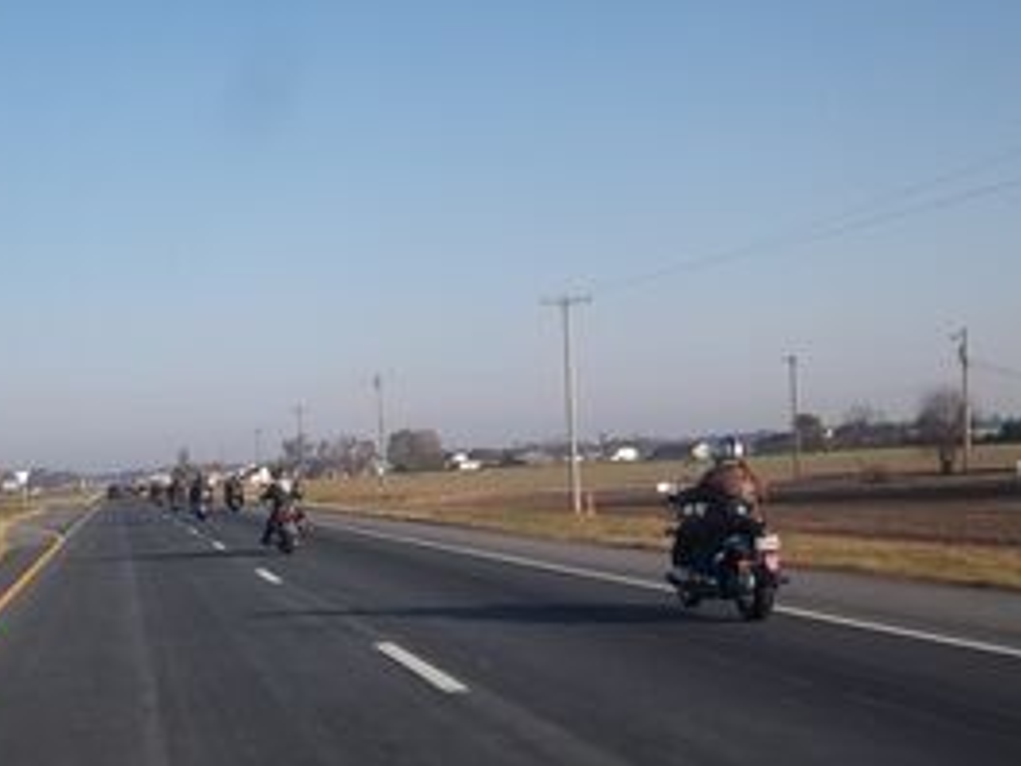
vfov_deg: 26.0
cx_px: 348
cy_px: 484
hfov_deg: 34.1
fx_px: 1652
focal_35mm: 56
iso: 80
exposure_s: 1/100
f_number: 10.1
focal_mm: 6.6
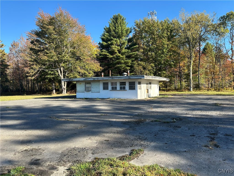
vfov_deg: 53.1
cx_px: 117
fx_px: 176
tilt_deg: +1.2
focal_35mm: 26
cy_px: 88
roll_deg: +1.4
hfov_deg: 67.3
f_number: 1.5
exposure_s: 1/1058
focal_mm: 5.7
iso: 50
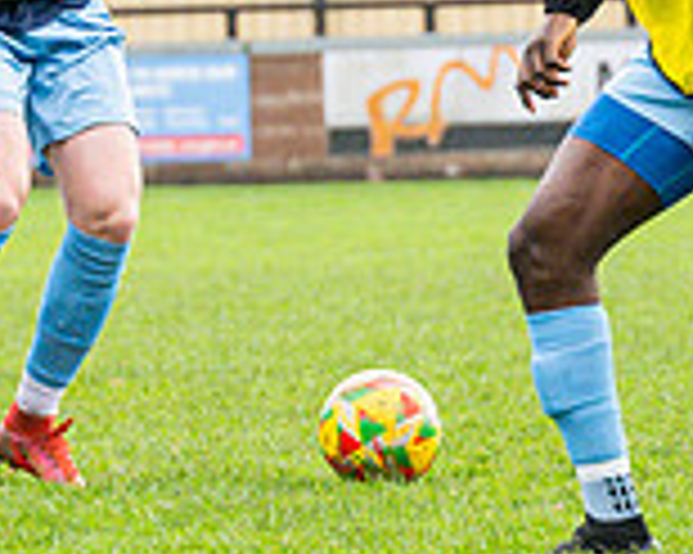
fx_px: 10187
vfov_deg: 3.1
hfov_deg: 3.9
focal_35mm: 497
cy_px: 252
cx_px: 153
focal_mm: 81
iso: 800
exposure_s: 1/1600
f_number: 2.8
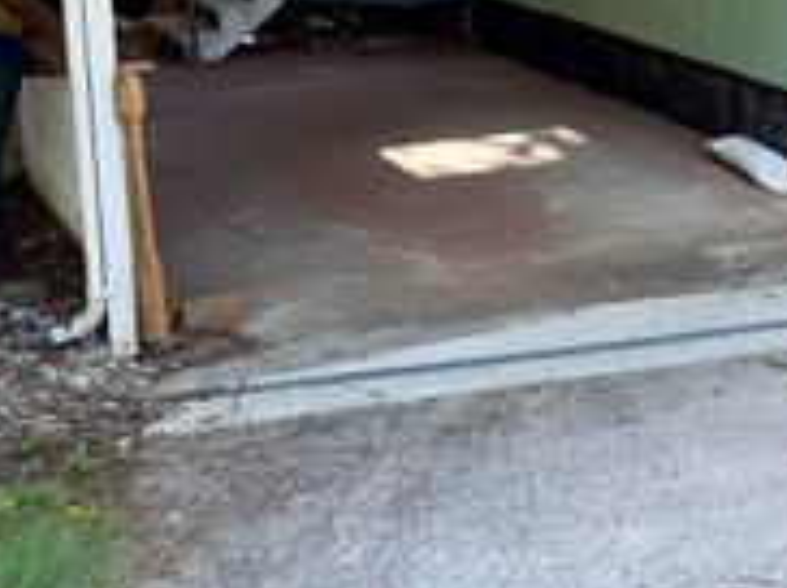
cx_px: 1033
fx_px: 1499
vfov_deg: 21.1
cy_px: -67
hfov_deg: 25.3
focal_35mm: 66
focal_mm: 6.76
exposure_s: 1/215
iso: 80
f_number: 1.78
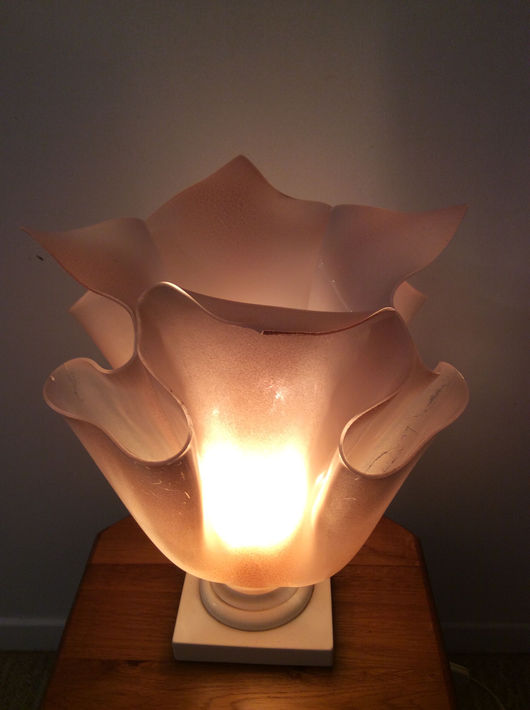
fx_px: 655
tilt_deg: -30.0
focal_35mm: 32
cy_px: 355
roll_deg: +3.1
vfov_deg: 56.9
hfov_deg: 44.1
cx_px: 265
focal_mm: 3.3
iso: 40
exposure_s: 1/25
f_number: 2.4
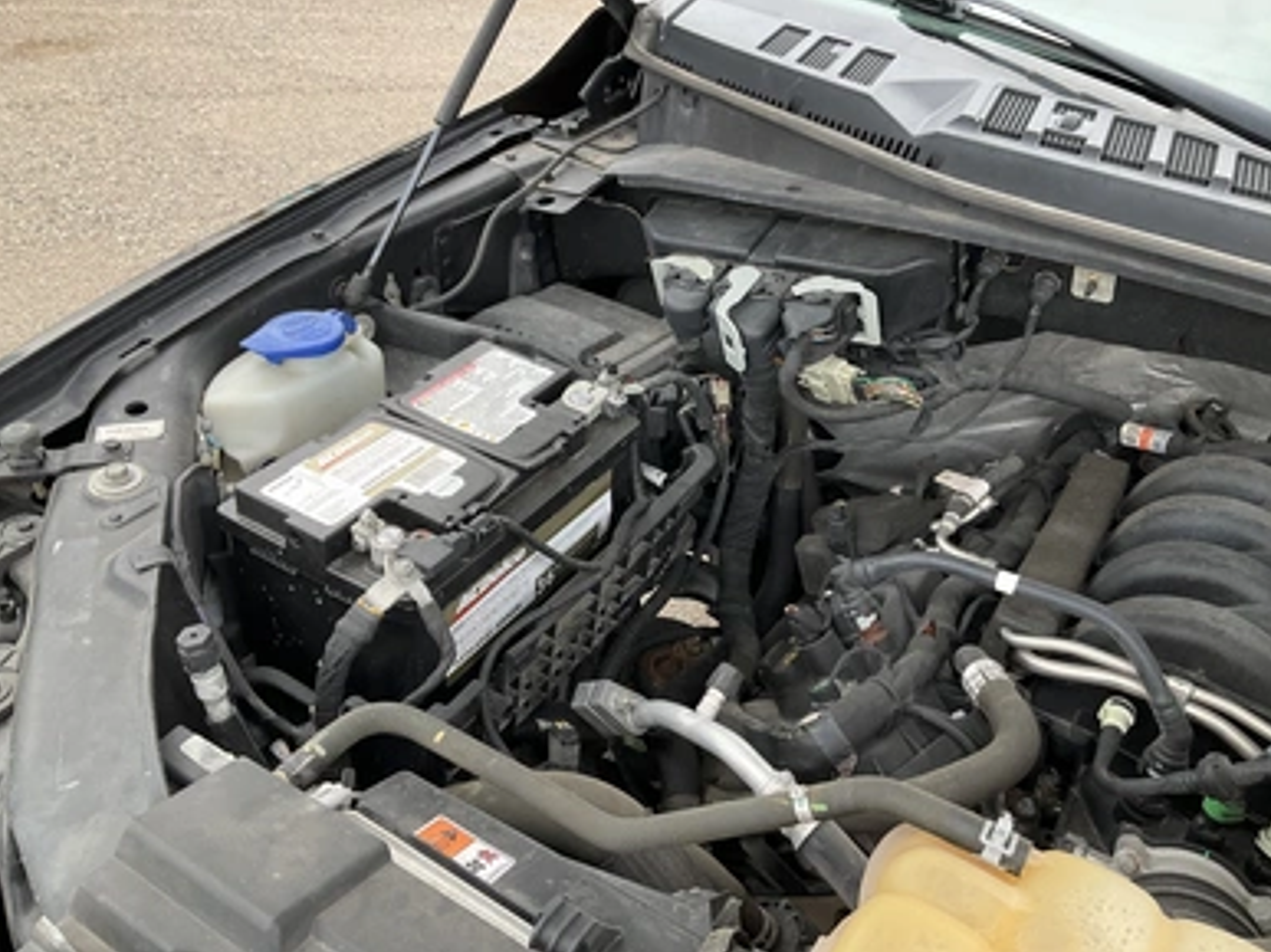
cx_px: 647
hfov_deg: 60.0
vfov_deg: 46.8
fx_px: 1101
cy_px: 463
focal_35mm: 30
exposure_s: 1/173
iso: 25
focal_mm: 3
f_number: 1.8
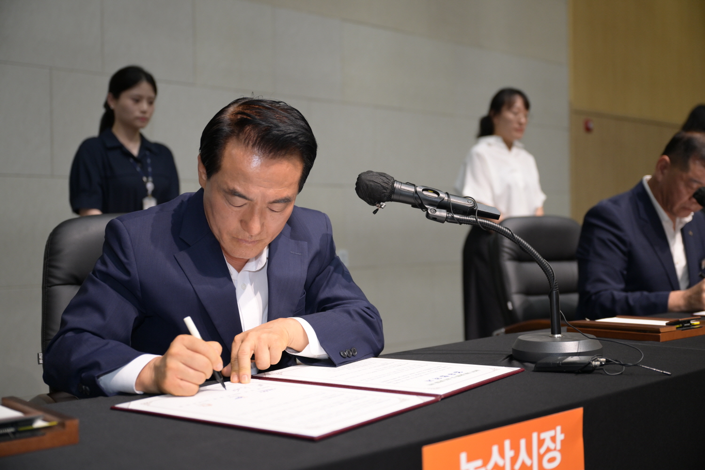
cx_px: 352
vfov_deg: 33.4
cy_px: 235
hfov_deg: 48.5
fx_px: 783
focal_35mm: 40
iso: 800
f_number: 2.8
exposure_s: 1/200
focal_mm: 40
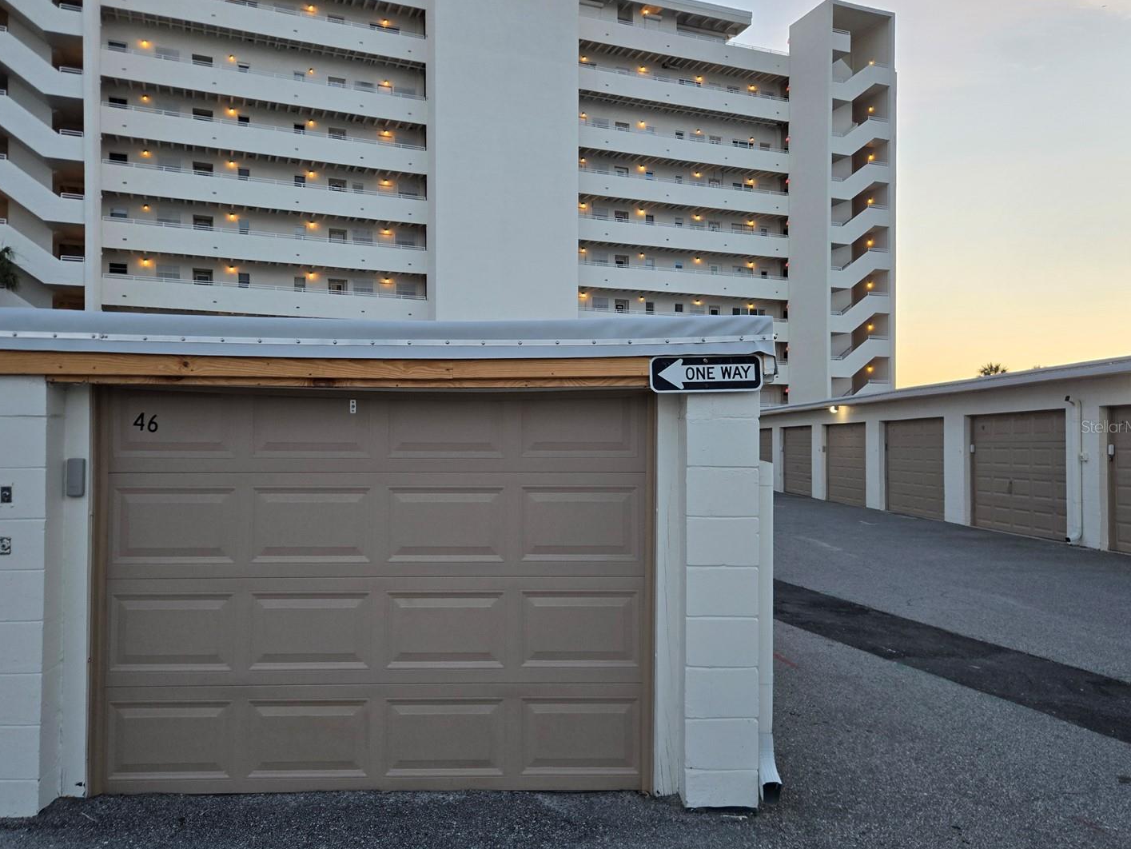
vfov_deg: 53.1
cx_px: 517
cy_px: 426
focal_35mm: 26
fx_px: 850
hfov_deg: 67.2
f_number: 1.8
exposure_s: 1/120
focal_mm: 5.4
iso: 100
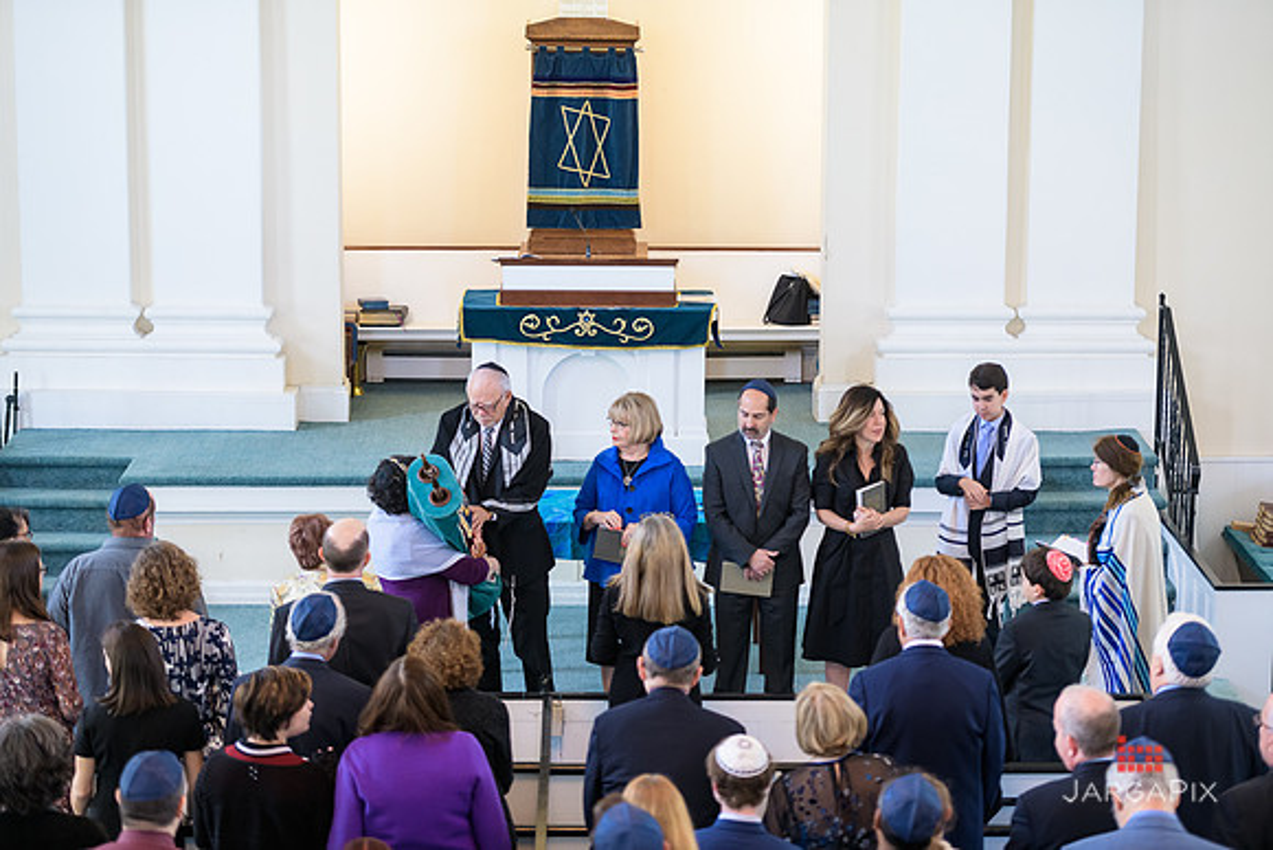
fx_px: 3042
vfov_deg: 15.9
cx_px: 636
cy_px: 425
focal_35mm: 86
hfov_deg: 23.6
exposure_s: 1/125
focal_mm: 86
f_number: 3.2
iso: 1250
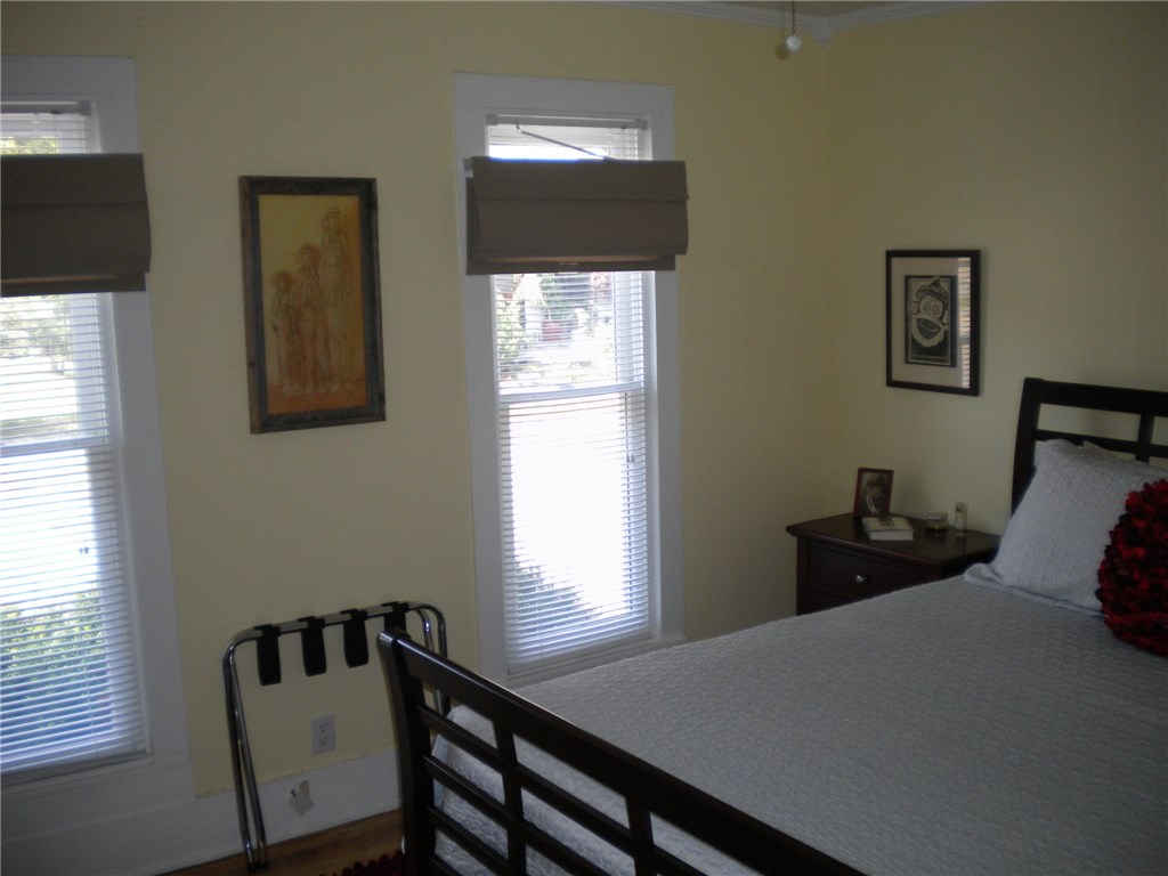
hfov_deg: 52.6
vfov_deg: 40.7
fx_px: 1181
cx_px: 584
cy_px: 438
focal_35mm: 35
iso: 154
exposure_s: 1/64.3
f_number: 3.1
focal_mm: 6.3
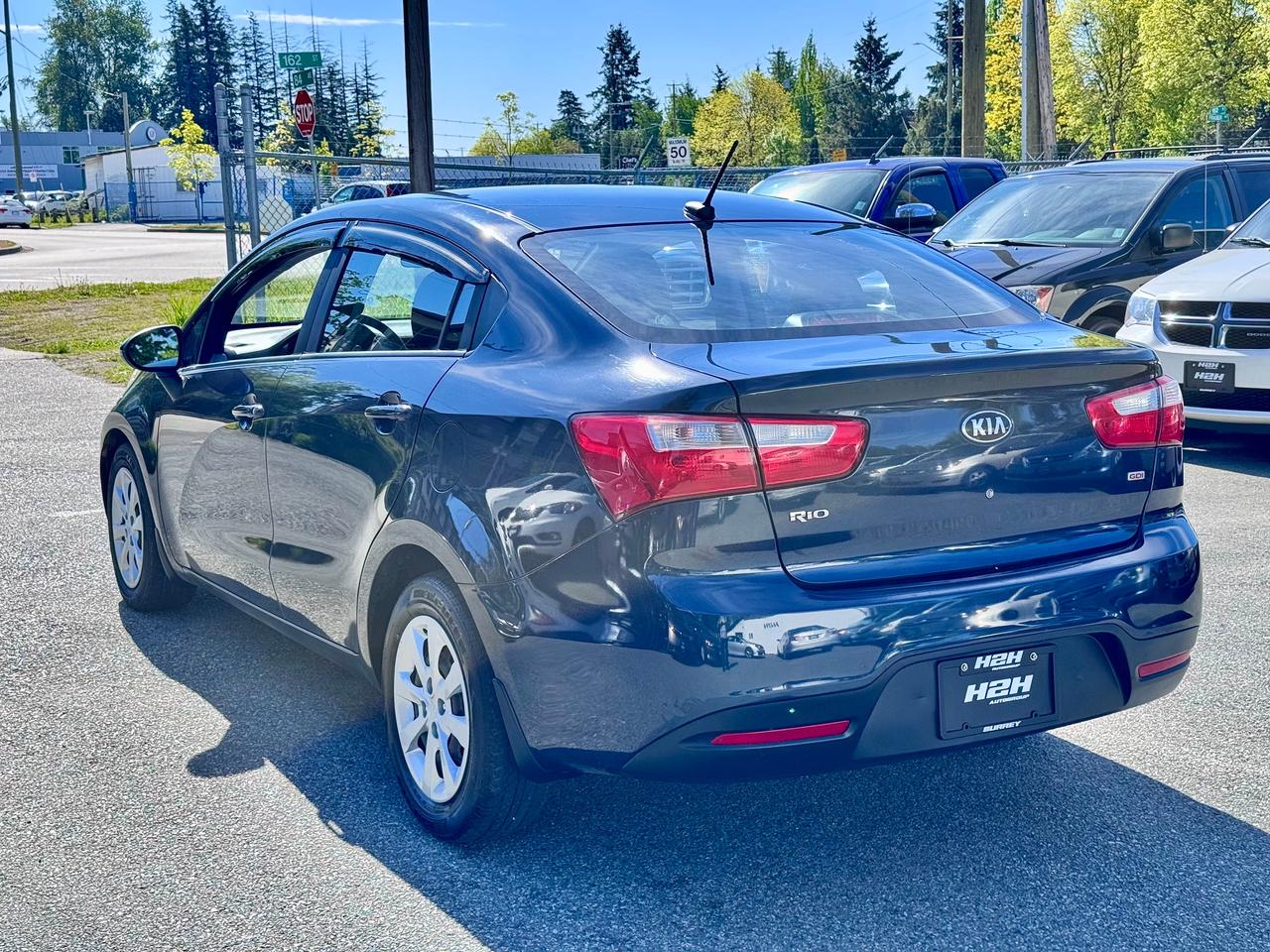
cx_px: 635
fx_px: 1761
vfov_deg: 30.3
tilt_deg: -7.7
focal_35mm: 48
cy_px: 476
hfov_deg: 39.7
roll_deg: +1.2
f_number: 1.78
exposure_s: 1/1869
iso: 64
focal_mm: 6.76
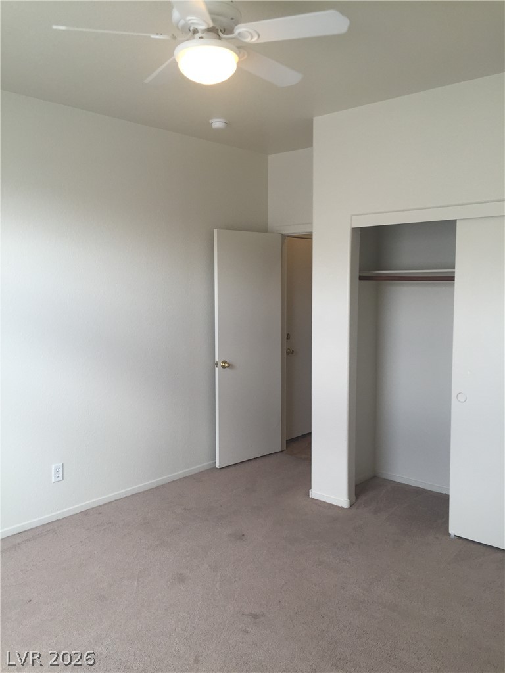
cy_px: 336
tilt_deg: -5.2
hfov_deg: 48.2
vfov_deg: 61.7
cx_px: 252
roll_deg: -0.3
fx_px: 564
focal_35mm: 29
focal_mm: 4.15
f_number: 2.2
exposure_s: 1/60
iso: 40
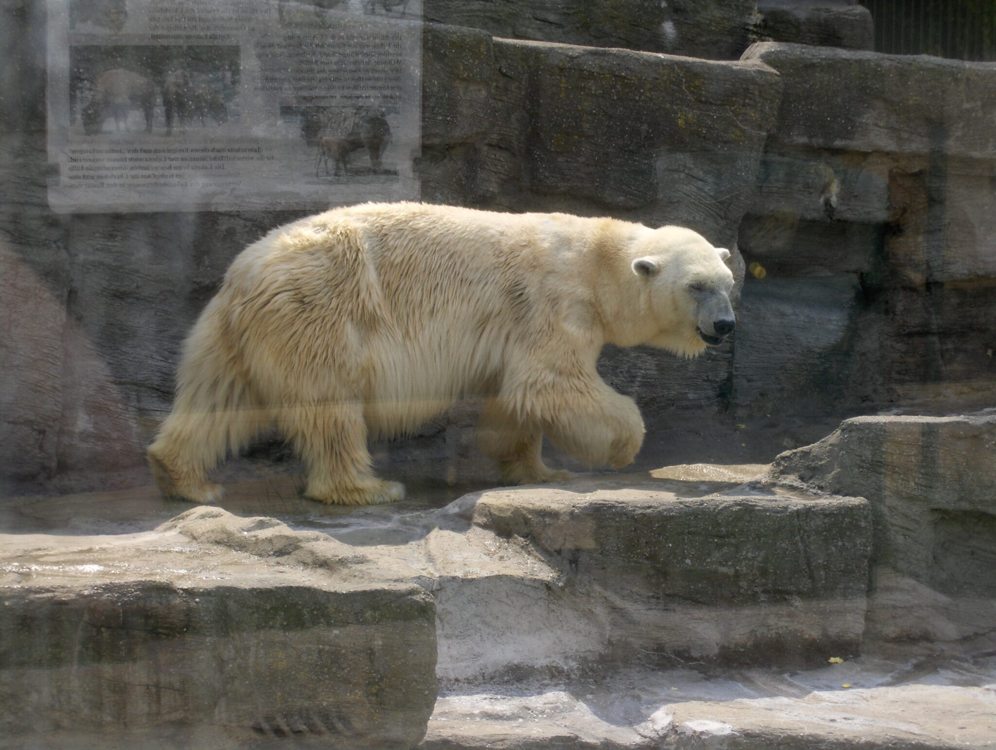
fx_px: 3025
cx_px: 498
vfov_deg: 14.1
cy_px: 375
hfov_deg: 18.7
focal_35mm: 105
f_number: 5
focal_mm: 22.5
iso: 100
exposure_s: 1/398
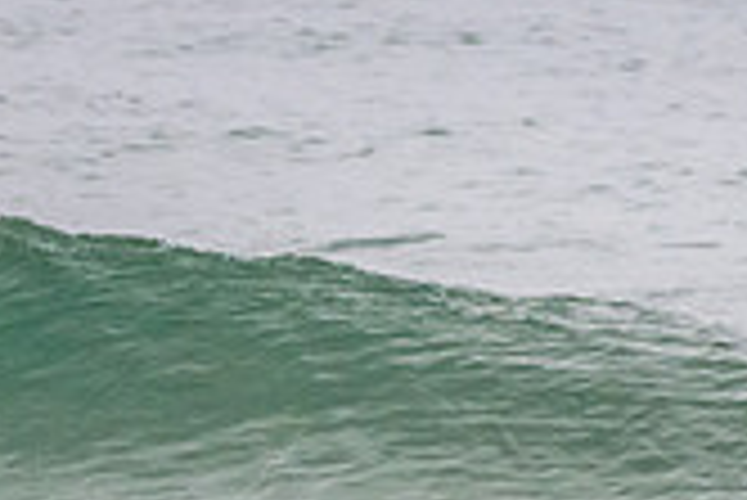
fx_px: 44463
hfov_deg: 1.0
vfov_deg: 0.6
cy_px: 516
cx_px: -111
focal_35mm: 2141
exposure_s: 1/1000
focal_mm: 500
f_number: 5.6
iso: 1000
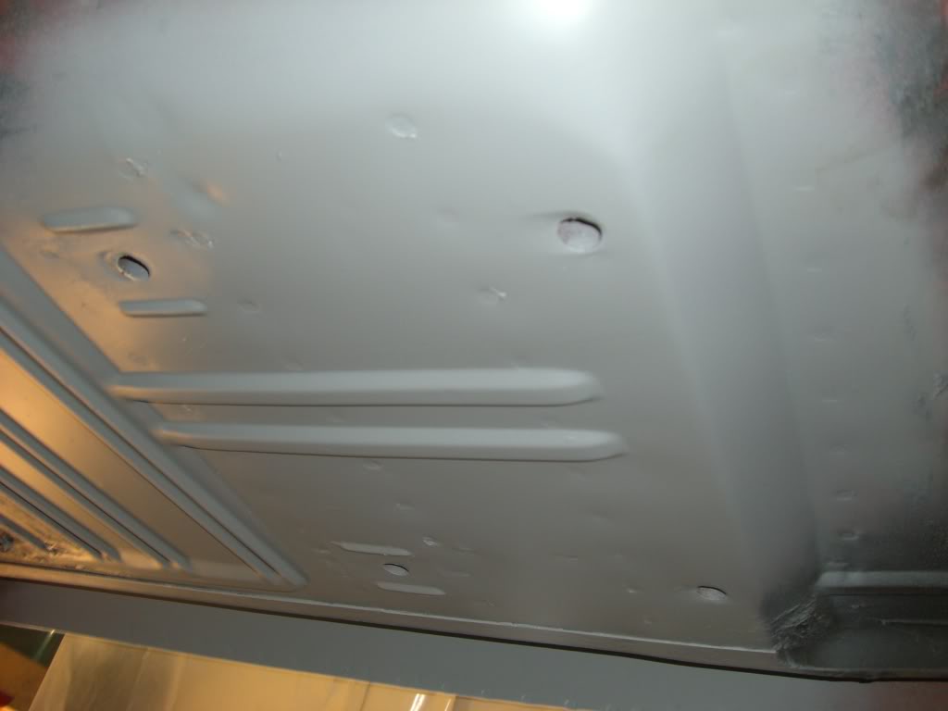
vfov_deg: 37.7
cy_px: 356
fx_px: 1041
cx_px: 474
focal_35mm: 38
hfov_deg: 49.0
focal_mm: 6.2
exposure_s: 1/60
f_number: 2.7
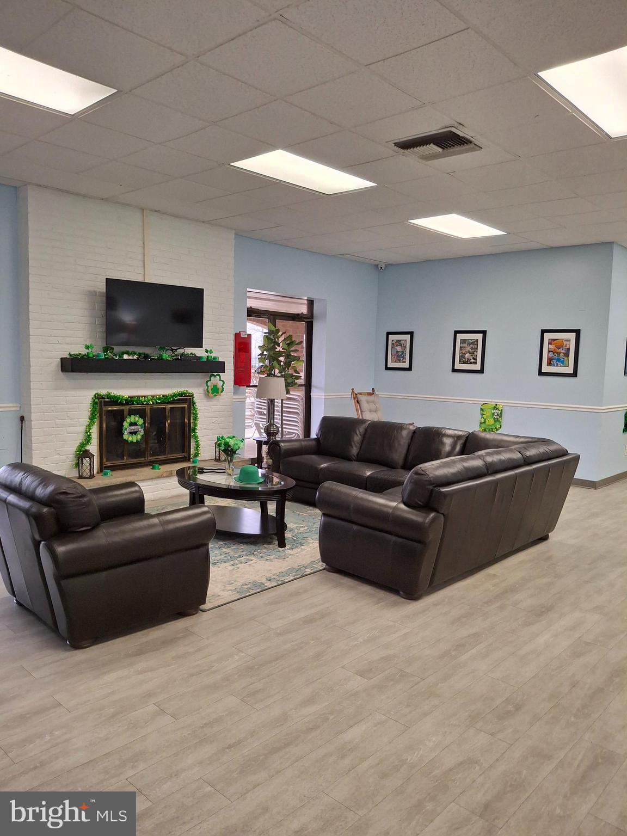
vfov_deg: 69.4
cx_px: 314
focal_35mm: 25
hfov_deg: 54.9
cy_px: 418
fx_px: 604
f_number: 1.8
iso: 200
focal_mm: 4.69
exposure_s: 1/120
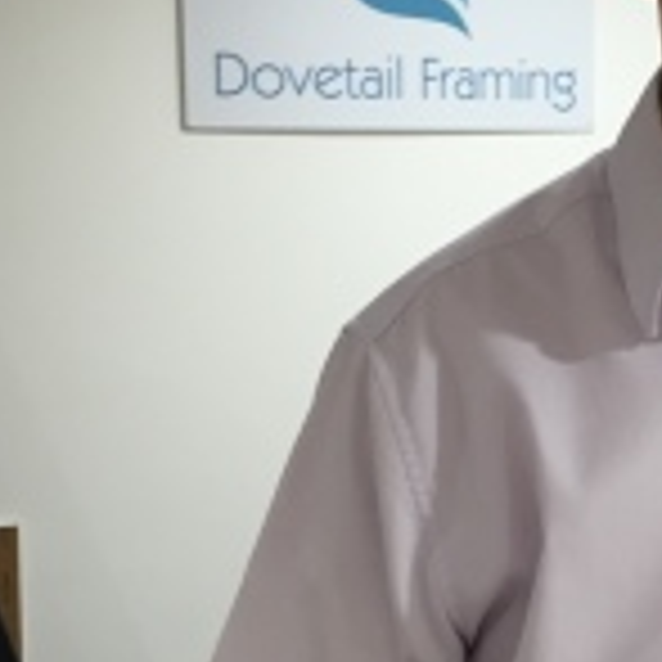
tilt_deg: -6.5
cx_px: 657
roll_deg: +0.6
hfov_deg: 19.0
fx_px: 1926
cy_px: 383
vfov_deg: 19.5
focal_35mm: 89
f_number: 2.2
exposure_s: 1/33
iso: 100
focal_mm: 4.15
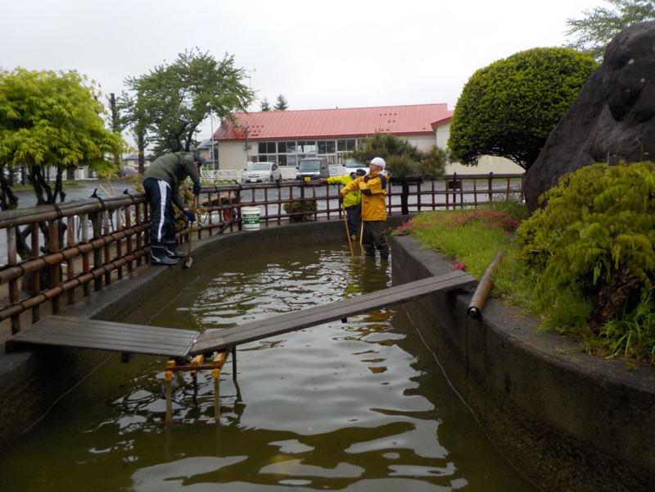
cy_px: 246
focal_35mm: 30
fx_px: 568
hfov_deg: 60.0
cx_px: 328
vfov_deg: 46.8
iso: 125
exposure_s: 1/200
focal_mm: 4.1
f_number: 3.3
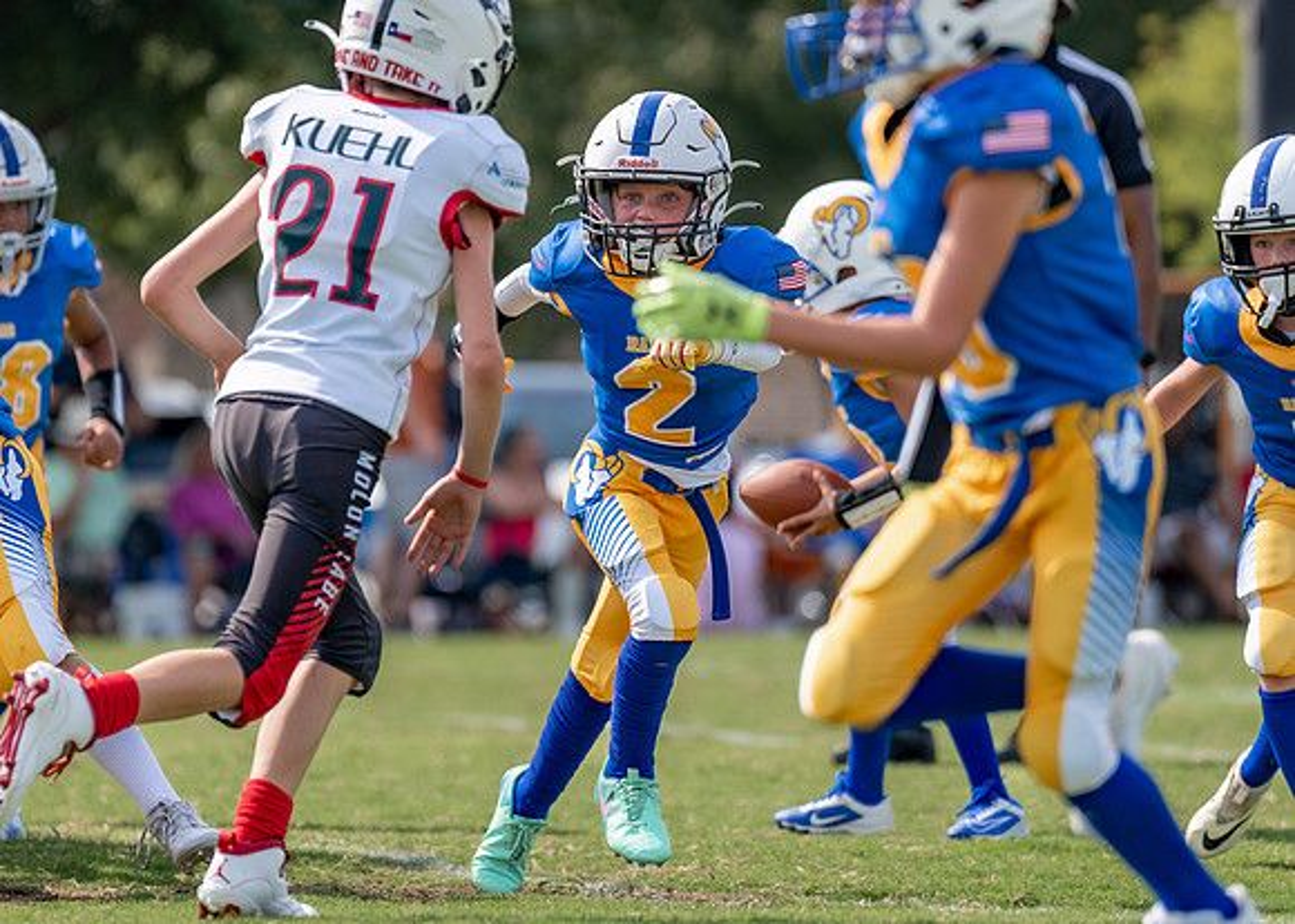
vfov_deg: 3.7
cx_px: 589
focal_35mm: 392
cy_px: 387
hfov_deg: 5.1
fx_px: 14427
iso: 100
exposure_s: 1/2000
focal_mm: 200
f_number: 2.8
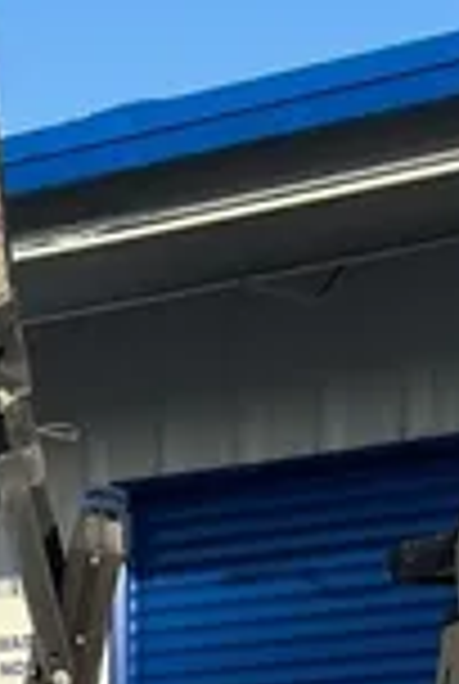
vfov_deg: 12.7
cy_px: 1568
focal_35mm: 130
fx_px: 2475
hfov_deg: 10.4
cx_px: -90
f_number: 1.5
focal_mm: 5.7
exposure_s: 1/1808
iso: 50
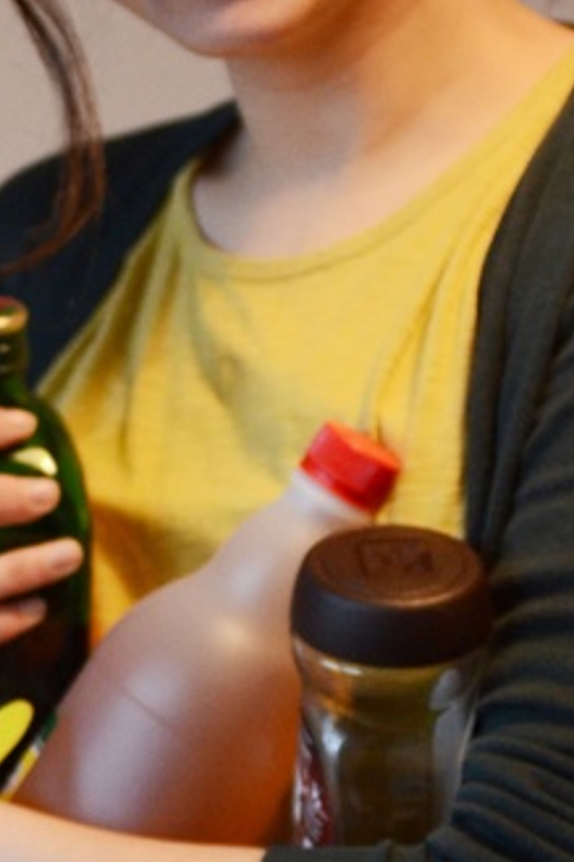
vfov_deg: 11.6
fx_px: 4237
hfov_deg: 7.7
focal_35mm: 177
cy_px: 438
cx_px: -79
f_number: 2.8
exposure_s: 1/160
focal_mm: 38
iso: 1250
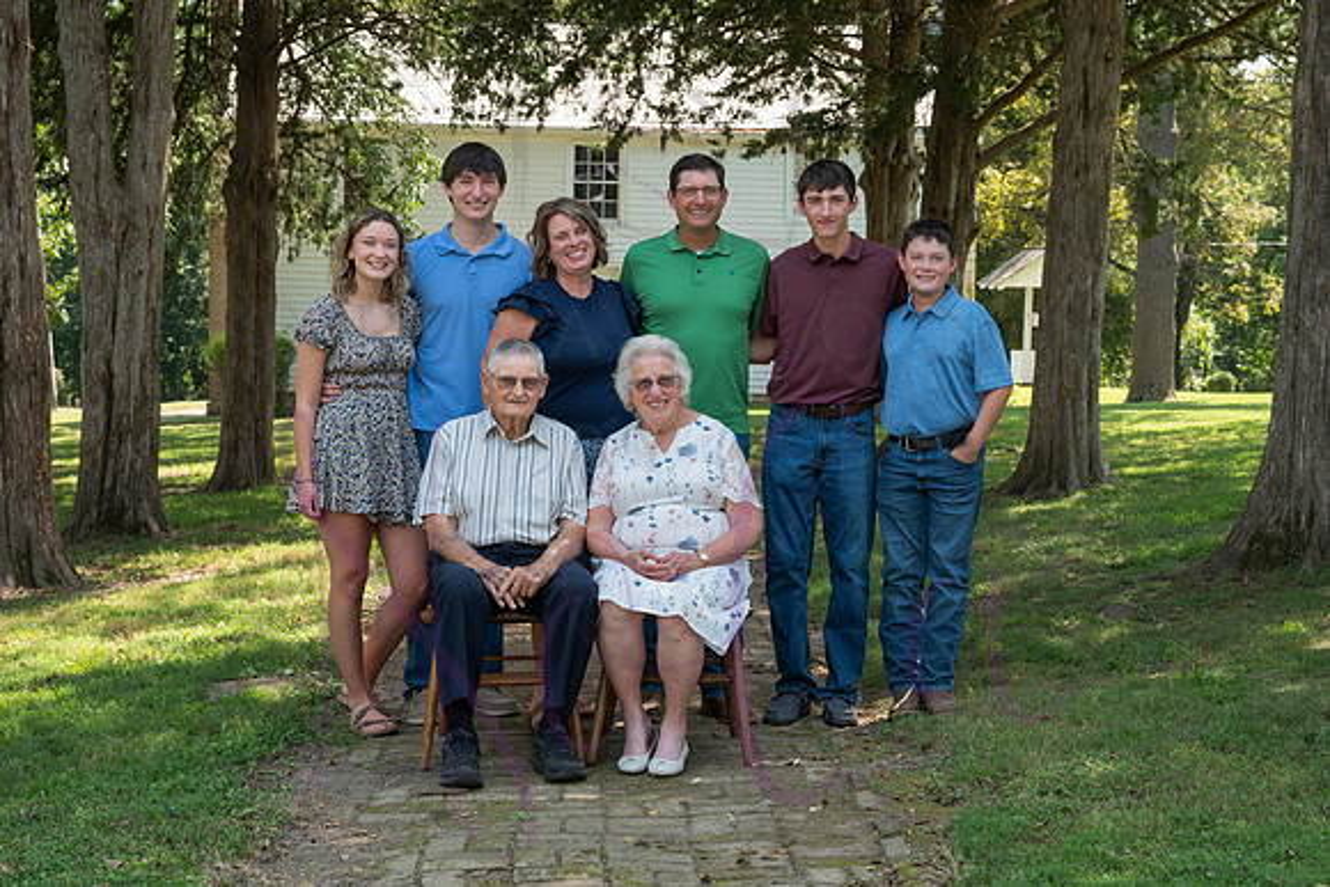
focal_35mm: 60
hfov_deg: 33.4
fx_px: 2217
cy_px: 444
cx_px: 665
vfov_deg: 22.6
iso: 400
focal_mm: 60
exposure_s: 1/160
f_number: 8
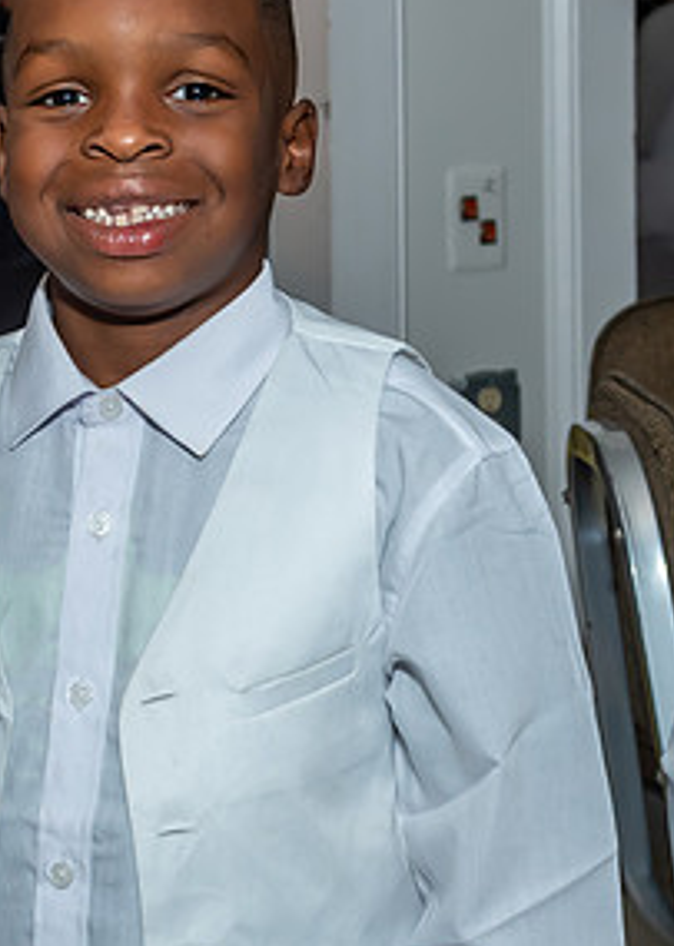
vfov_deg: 15.9
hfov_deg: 11.2
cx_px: -30
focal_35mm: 126
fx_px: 3383
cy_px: 375
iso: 500
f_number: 6.3
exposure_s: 1/250
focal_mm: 31
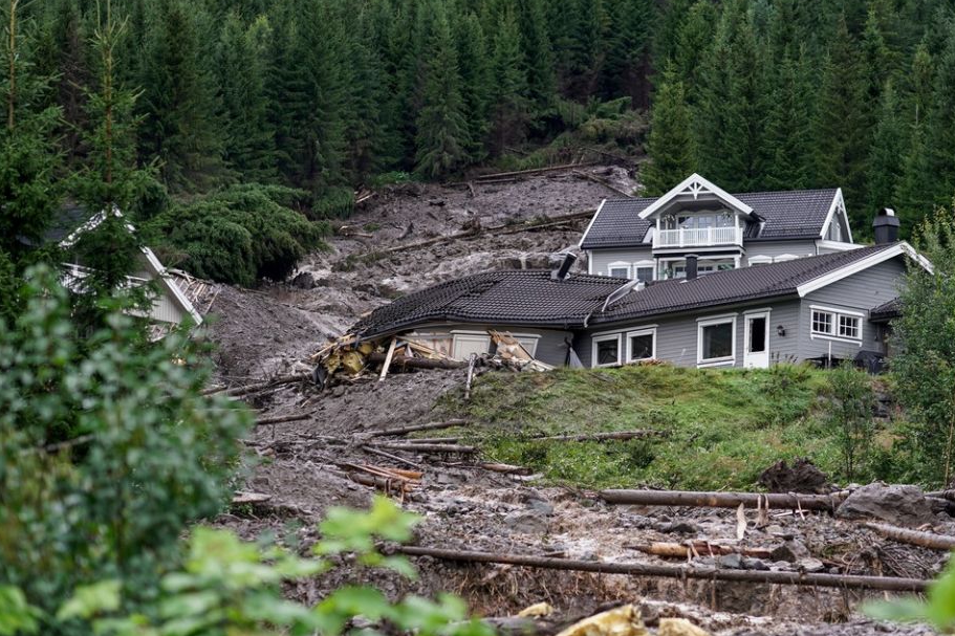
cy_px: 355
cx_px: 572
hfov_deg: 18.2
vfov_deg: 12.2
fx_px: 2970
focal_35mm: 112
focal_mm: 85
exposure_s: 1/320
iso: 100
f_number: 2
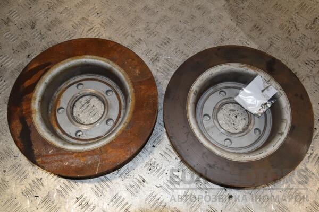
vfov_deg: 40.0
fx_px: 292
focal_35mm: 33
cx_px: 160
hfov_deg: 57.2
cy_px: 106
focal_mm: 22
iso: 800
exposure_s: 1/200
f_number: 9
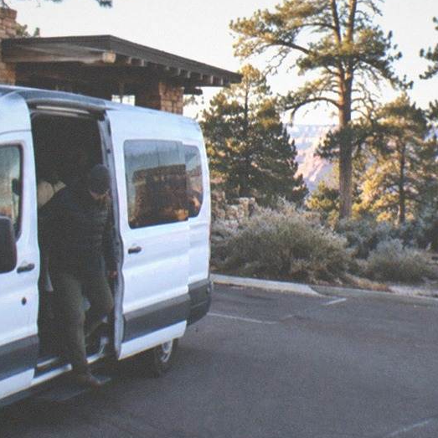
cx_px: 242
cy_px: 201
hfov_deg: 22.2
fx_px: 1117
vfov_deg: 22.2
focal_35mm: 78
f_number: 4
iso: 100
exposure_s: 1/800
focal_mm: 48
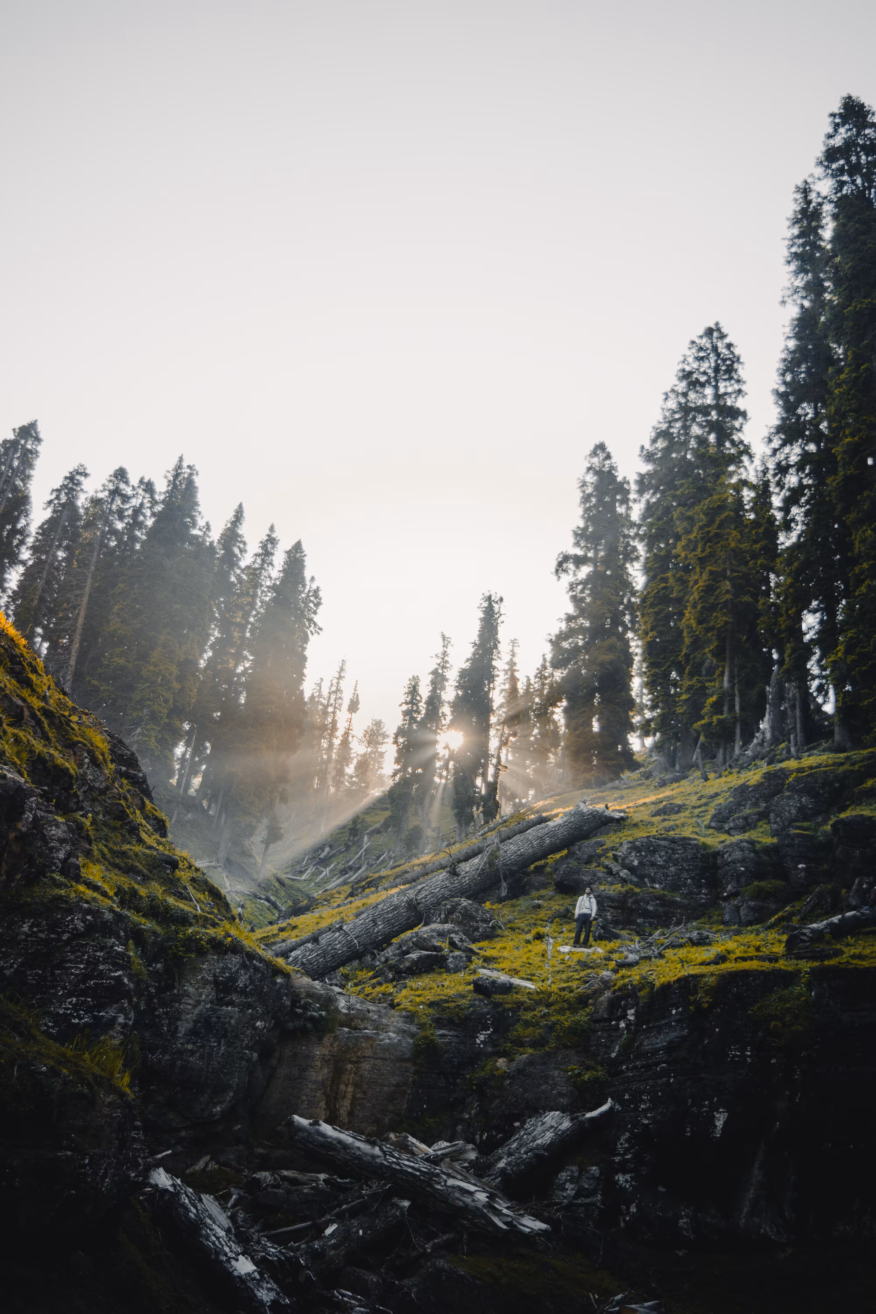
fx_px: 1314
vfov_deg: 53.1
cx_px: 438
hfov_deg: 36.9
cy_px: 657
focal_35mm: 36
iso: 125
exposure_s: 1/640
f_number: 4.5
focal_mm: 24
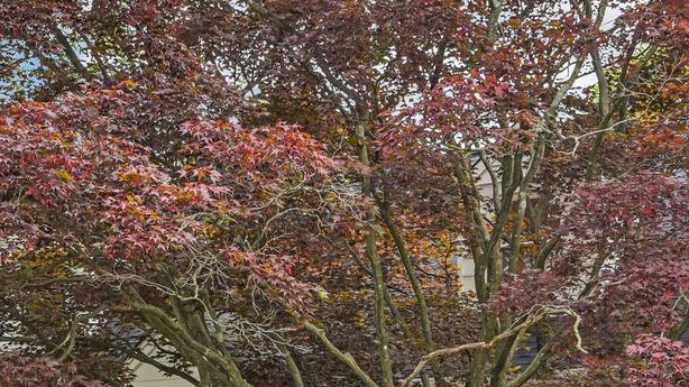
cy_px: 434
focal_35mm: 86
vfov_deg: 13.7
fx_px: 1571
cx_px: 255
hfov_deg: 24.7
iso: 400
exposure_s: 1/100
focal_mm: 35
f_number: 8
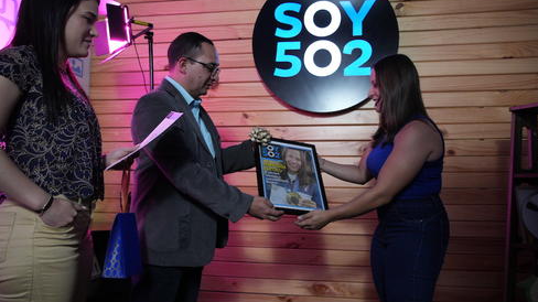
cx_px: 275
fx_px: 414
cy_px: 159
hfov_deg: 66.1
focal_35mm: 29
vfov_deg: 40.1
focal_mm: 18
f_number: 3.5
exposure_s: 1/80
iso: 2500
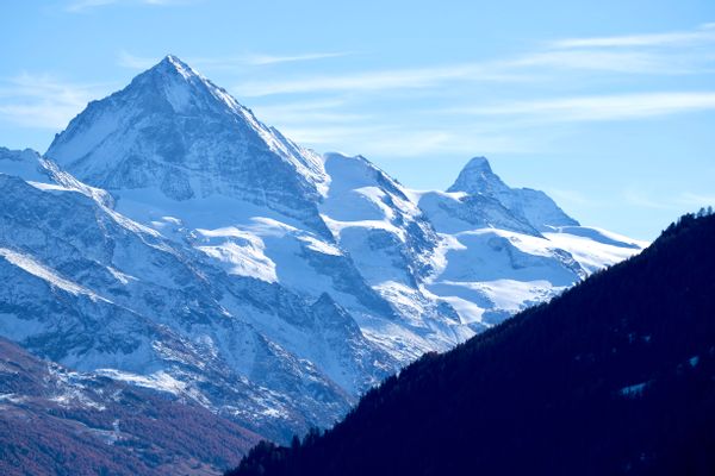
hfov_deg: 9.9
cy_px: 238
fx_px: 4111
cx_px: 358
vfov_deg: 6.6
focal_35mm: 207
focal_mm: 137.7
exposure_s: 1/800
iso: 200
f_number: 5.6
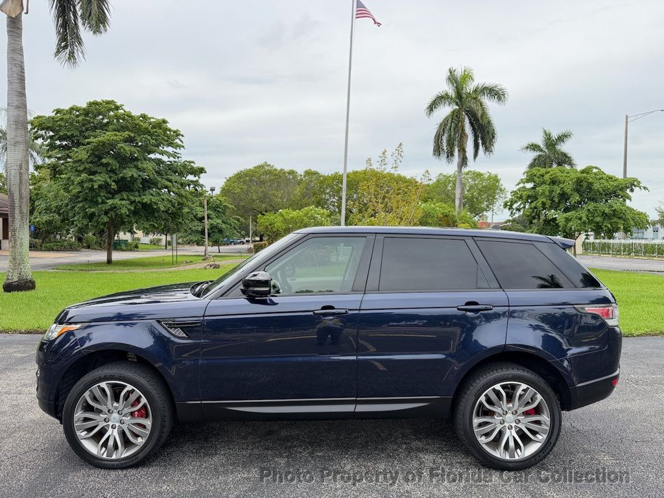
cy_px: 249
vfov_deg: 56.8
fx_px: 460
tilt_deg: -0.6
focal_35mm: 24
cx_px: 332
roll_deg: -0.6
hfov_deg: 71.6
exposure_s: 1/1337
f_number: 1.78
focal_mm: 6.76
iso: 100
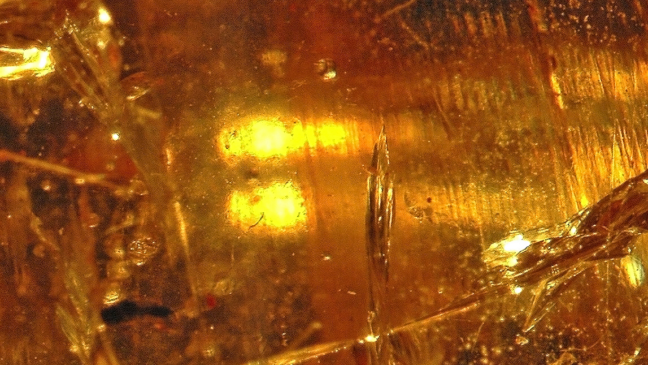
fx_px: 4244
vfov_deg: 4.8
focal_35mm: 247
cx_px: 108
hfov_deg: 8.7
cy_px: 715
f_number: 32
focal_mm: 60
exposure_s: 1/60
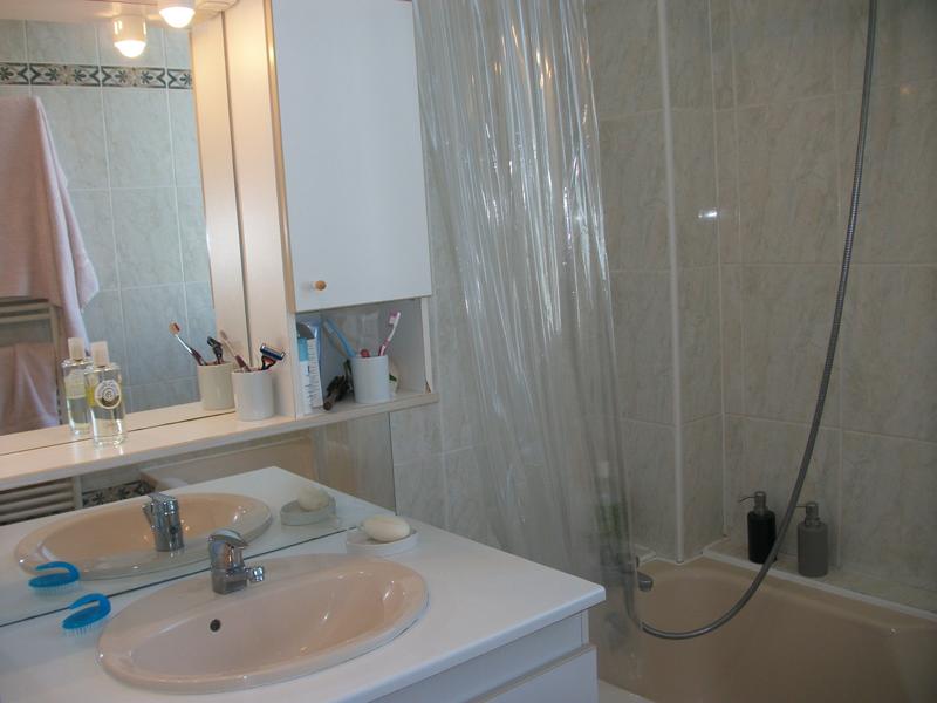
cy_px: 352
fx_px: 839
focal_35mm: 31
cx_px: 468
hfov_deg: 58.4
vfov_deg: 45.4
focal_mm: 5.7
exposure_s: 1/102
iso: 80
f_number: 2.9
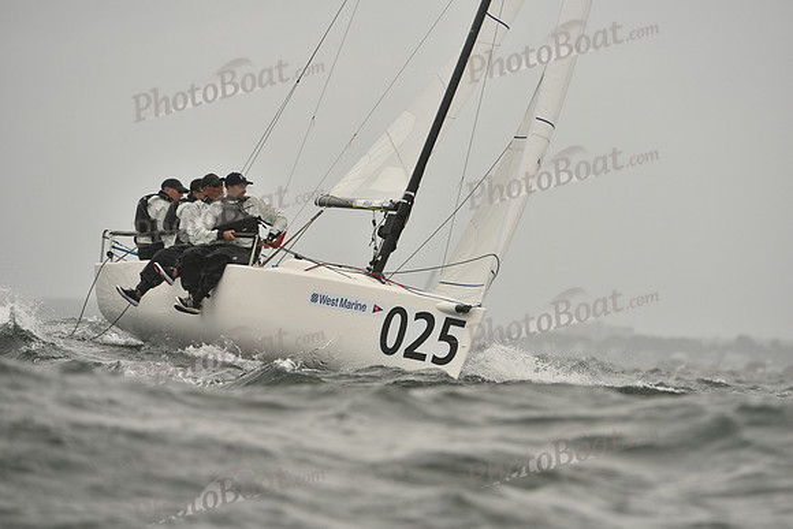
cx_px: 396
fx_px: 8813
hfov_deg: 5.2
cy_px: 264
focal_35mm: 400
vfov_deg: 3.4
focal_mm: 400
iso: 400
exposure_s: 1/1250
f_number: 7.1
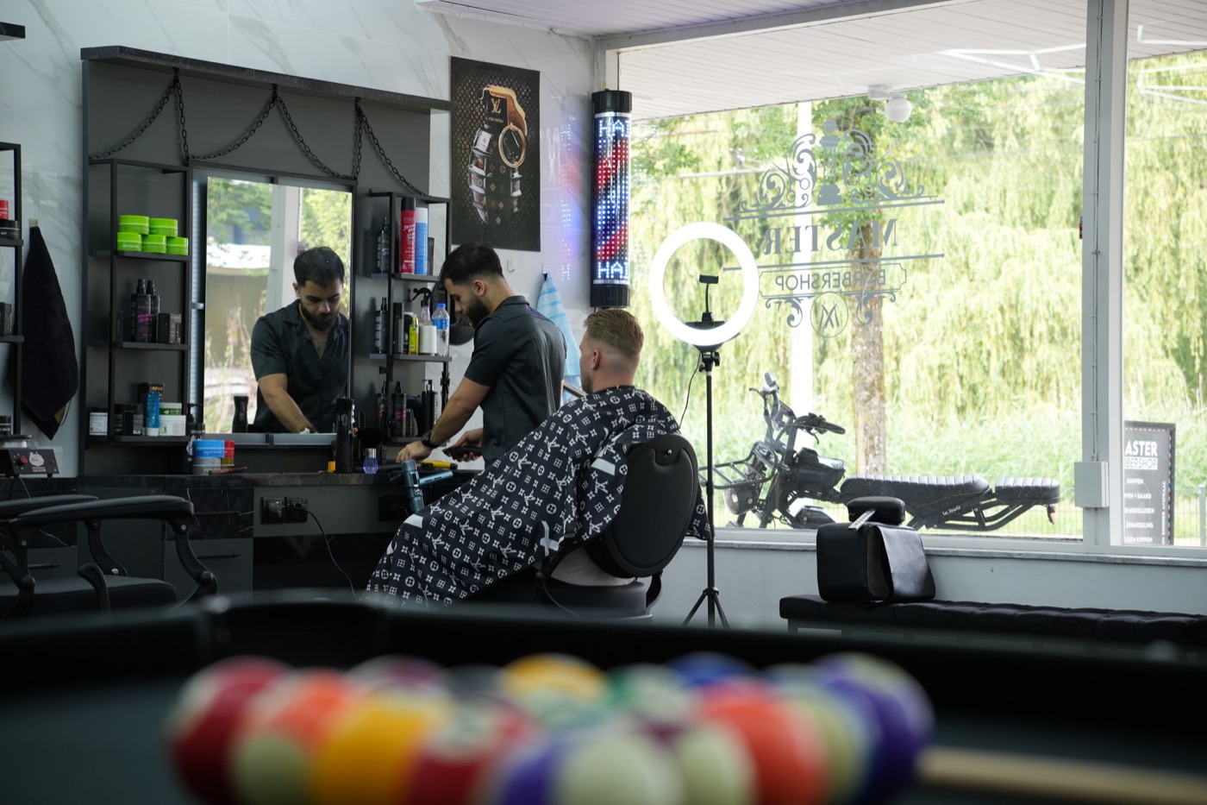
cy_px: 402
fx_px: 2514
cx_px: 604
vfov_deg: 18.2
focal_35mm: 75
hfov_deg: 27.0
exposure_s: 1/125
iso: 200
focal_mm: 50
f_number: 4
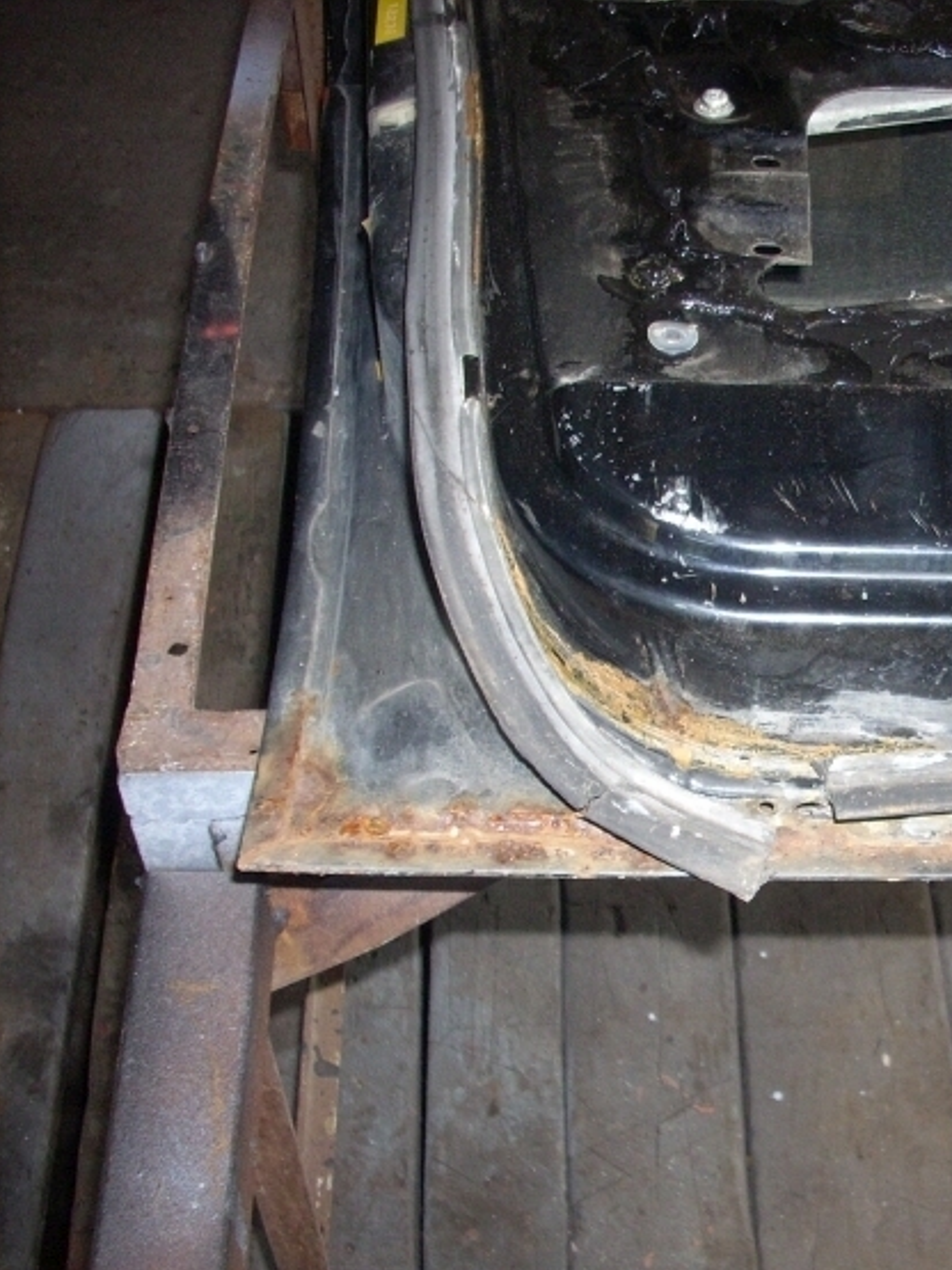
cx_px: 851
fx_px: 1834
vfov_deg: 38.2
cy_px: 642
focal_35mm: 50
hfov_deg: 28.0
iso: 200
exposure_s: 1/60
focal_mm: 6.2
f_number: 2.8
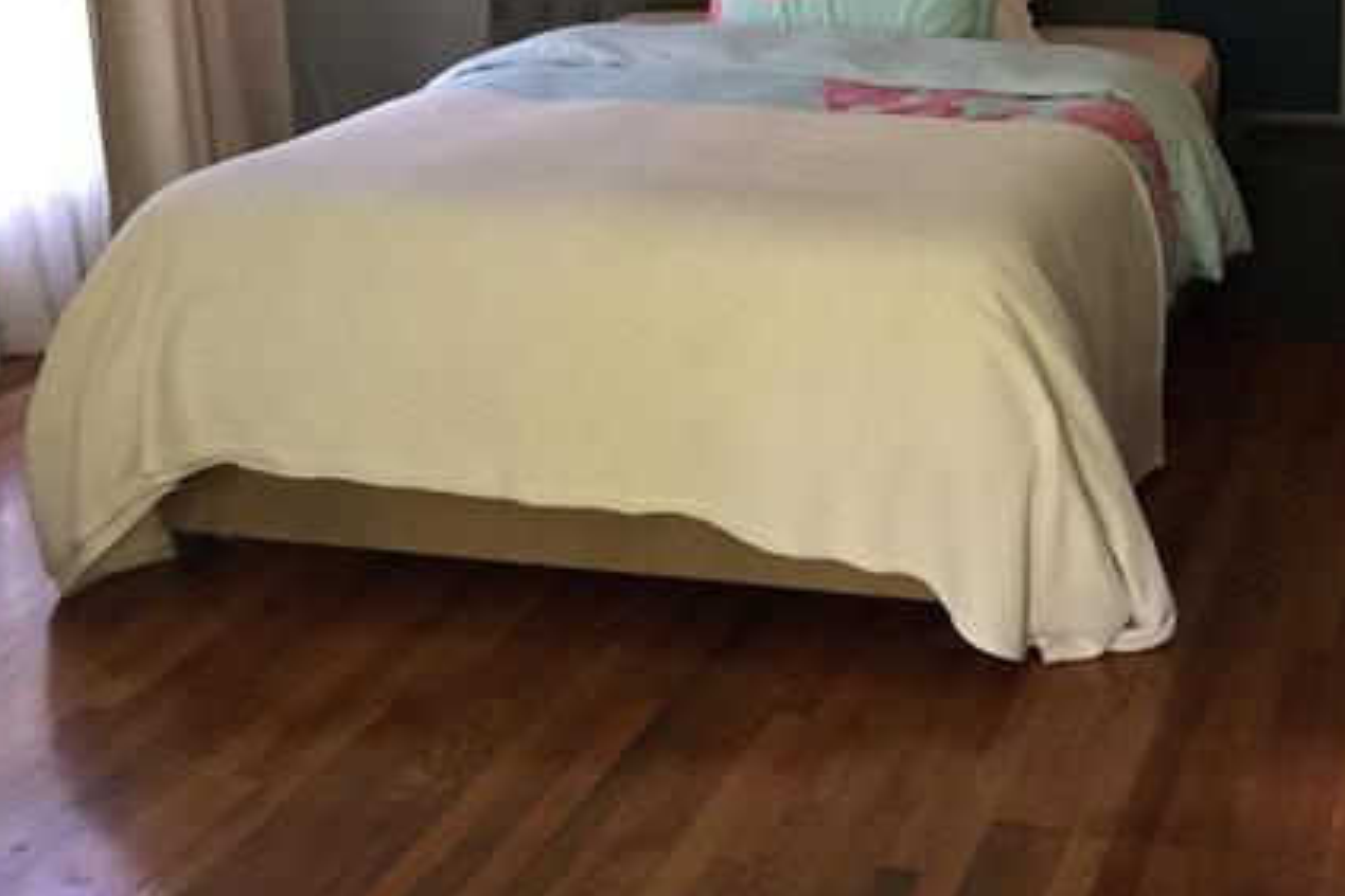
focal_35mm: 57
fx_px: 2129
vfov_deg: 22.9
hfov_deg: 33.4
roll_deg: -0.5
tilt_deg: -11.5
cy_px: 25
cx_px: 1180
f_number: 2.2
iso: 200
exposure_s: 1/33
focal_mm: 4.15
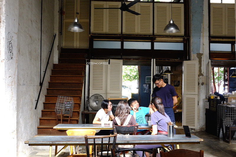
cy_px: 78
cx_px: 118
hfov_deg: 47.4
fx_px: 269
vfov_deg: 32.6
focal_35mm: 41
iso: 1250
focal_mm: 27
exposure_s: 1/60
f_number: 5.6
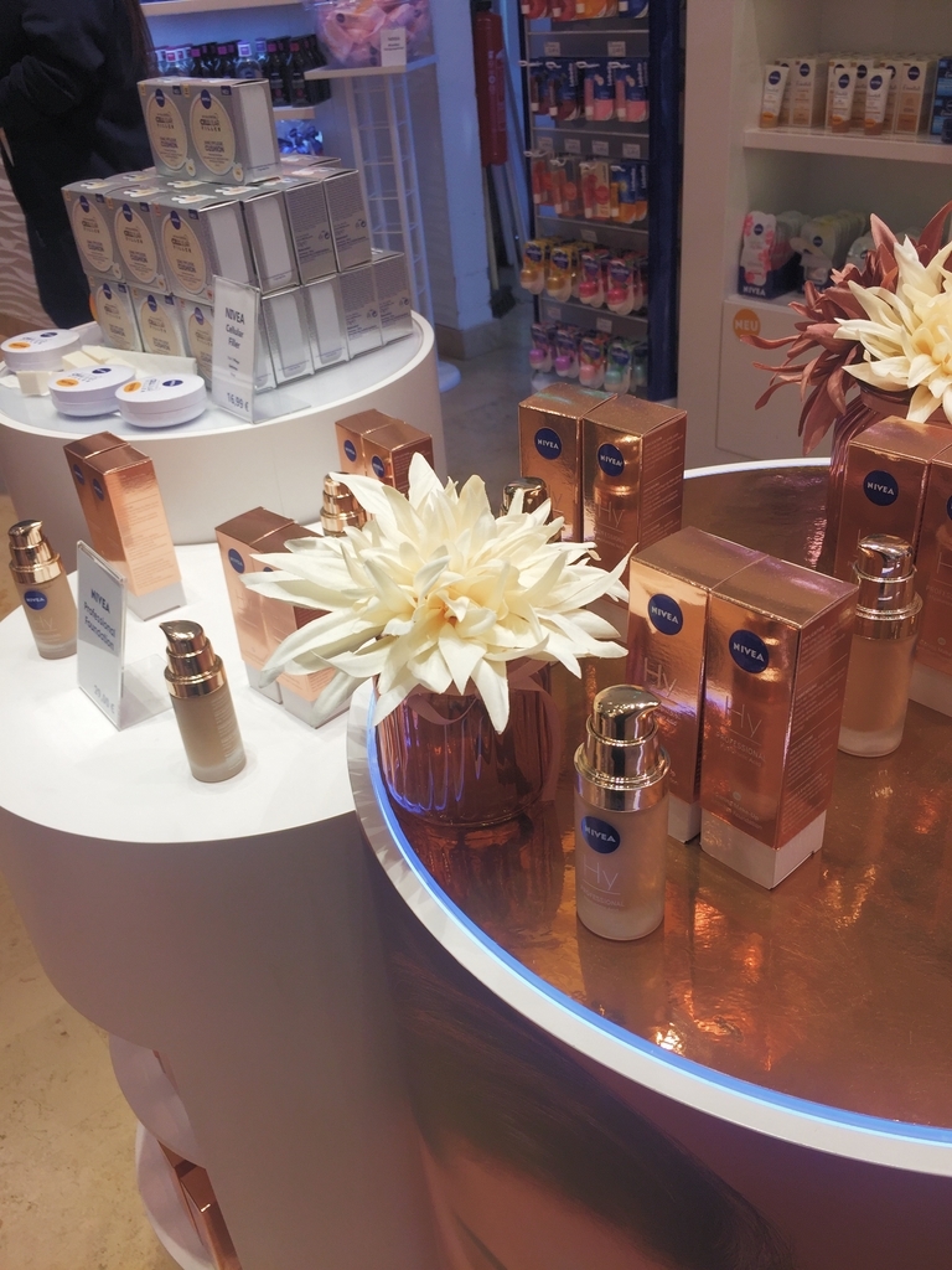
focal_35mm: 29
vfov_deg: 61.7
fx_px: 1063
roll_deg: +5.5
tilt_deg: -31.5
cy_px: 635
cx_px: 476
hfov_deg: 48.2
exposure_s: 1/127
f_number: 2.2
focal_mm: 4.15
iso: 32
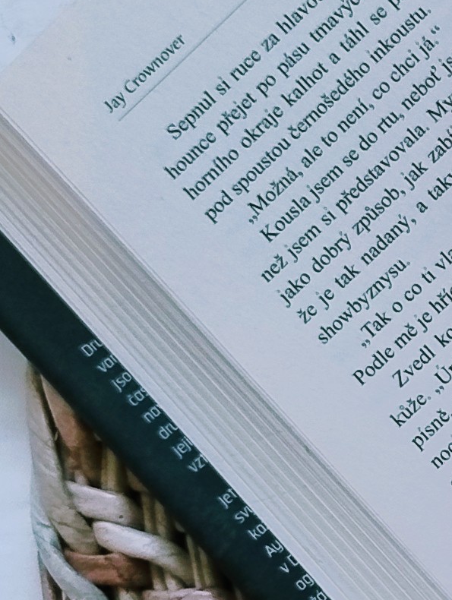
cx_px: 863
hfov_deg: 11.0
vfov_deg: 15.9
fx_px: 2153
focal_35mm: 124
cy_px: 364
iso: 1009
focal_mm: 5.56
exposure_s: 1/50
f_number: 1.8
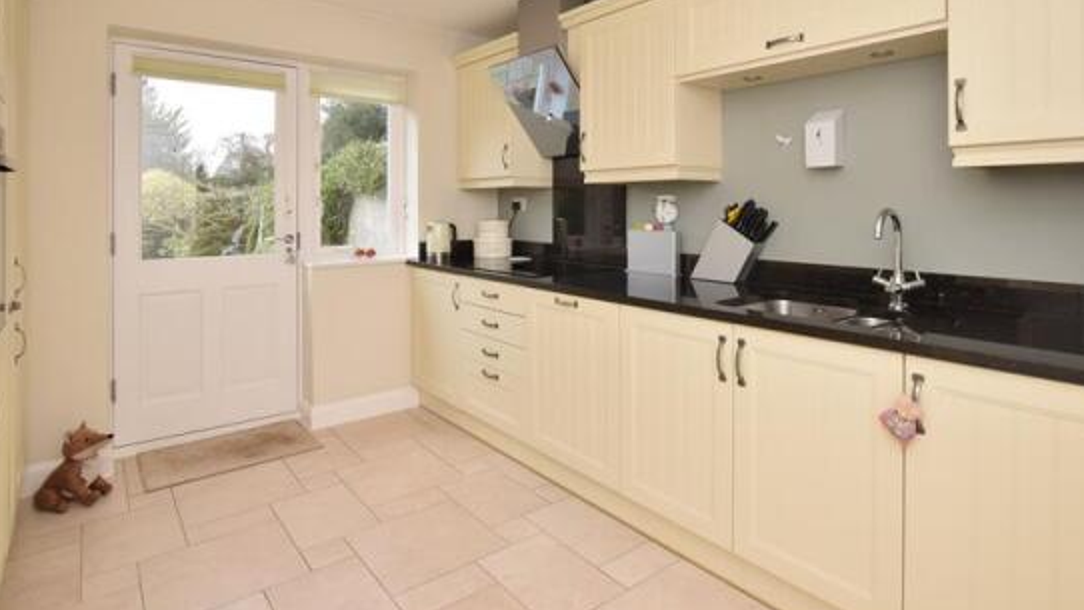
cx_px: 584
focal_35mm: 19
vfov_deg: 57.1
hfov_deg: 89.4
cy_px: 205
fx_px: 546
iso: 500
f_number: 9
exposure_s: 1/160
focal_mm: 10
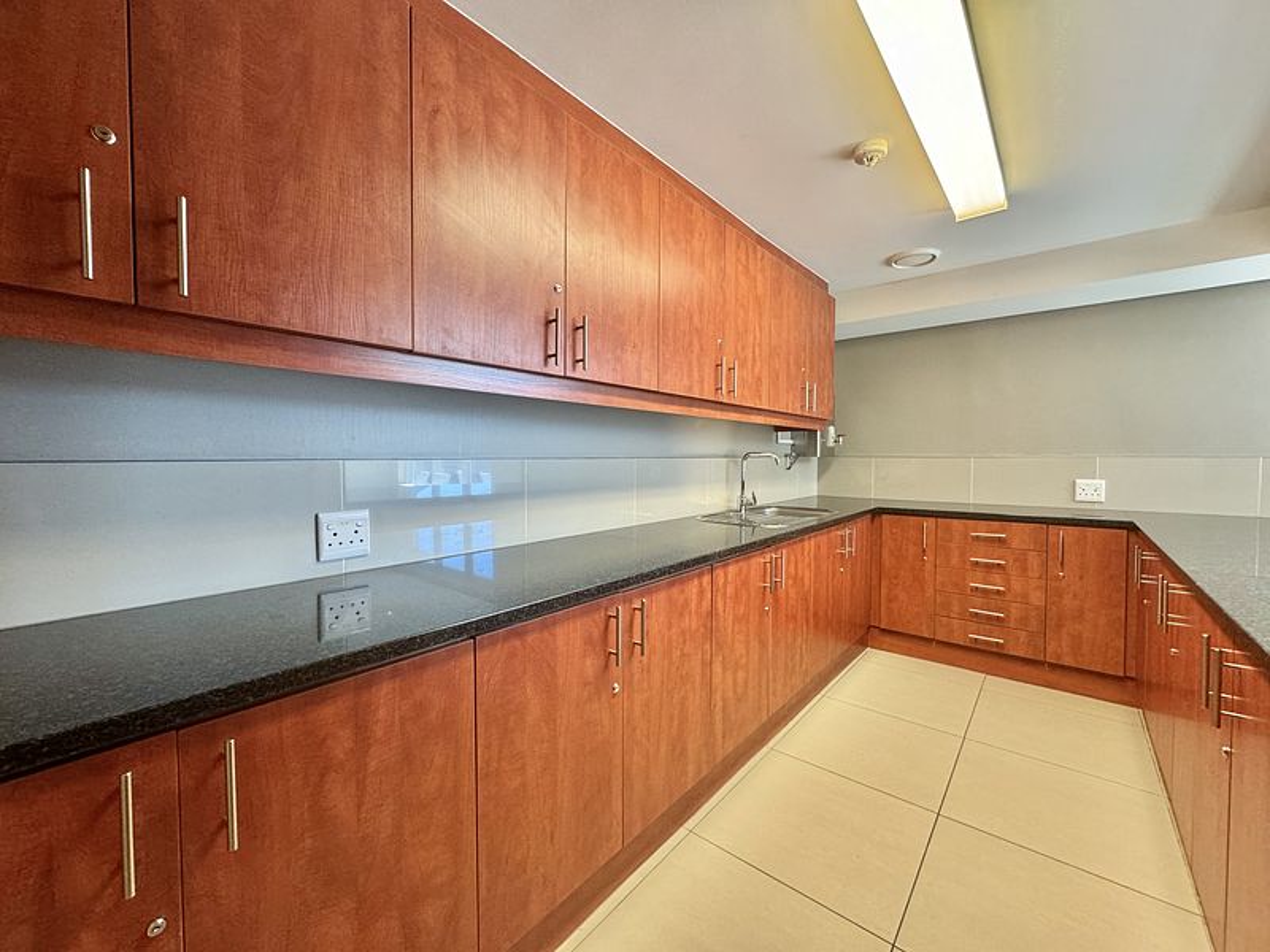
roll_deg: +0.4
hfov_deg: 102.1
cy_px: 476
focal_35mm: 14
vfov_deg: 85.7
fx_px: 514
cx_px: 635
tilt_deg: -2.3
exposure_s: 1/50
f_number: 2.2
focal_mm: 2.22
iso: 250
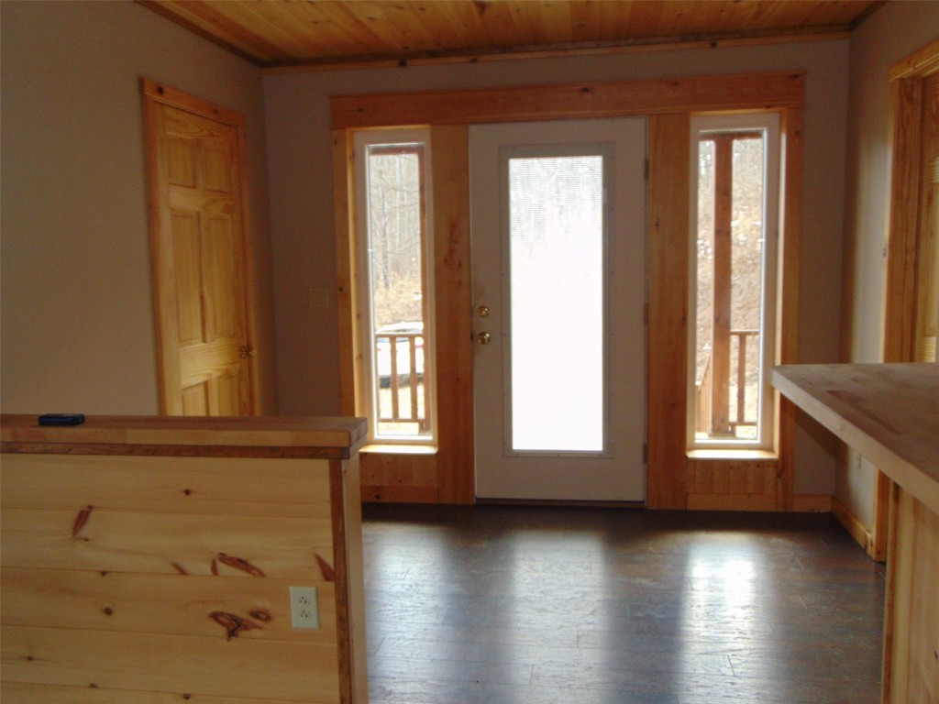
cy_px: 352
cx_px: 470
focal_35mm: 30
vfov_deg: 46.8
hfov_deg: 60.0
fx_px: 814
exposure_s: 1/40
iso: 200
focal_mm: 5.4
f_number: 3.1
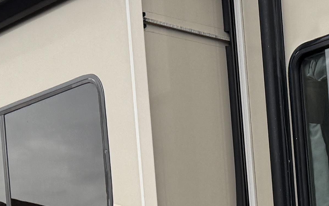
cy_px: 362
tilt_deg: +2.0
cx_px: 340
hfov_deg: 16.8
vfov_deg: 10.3
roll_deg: +5.8
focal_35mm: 121
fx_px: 1085
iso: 80
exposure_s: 1/532
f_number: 1.78
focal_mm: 6.76
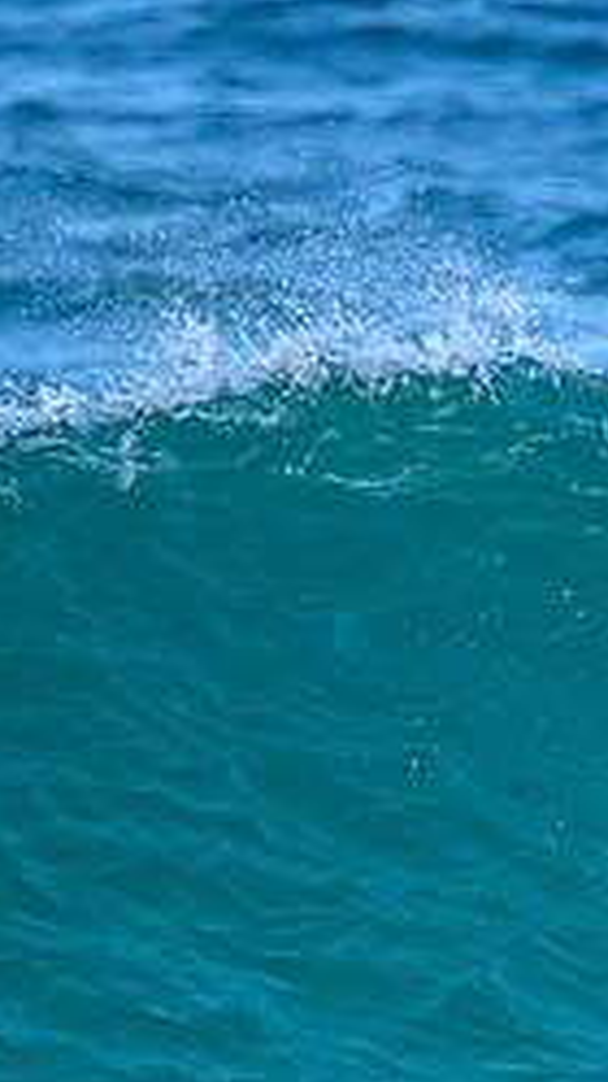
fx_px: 77095
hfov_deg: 0.5
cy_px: 936
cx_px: 1100
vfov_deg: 0.8
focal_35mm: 2689
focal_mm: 800
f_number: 11
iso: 3600
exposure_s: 1/2000
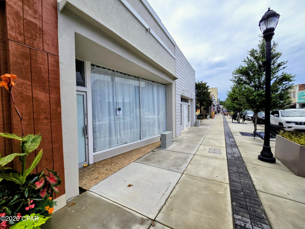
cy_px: 114
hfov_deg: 106.2
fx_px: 115
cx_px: 152
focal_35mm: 13
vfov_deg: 89.9
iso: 50
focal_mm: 2.2
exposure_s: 1/3168
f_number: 2.2
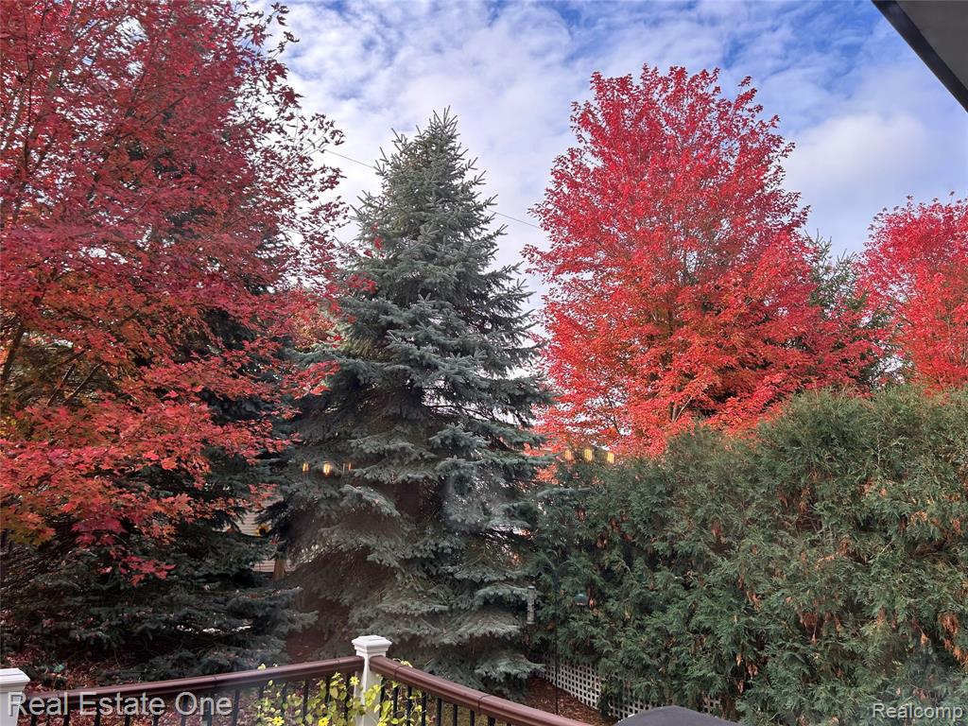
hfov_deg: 67.3
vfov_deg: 53.1
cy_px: 363
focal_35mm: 26
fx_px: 727
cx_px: 484
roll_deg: -2.2
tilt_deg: +12.1
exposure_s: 1/797
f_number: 1.5
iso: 50
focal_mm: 5.7
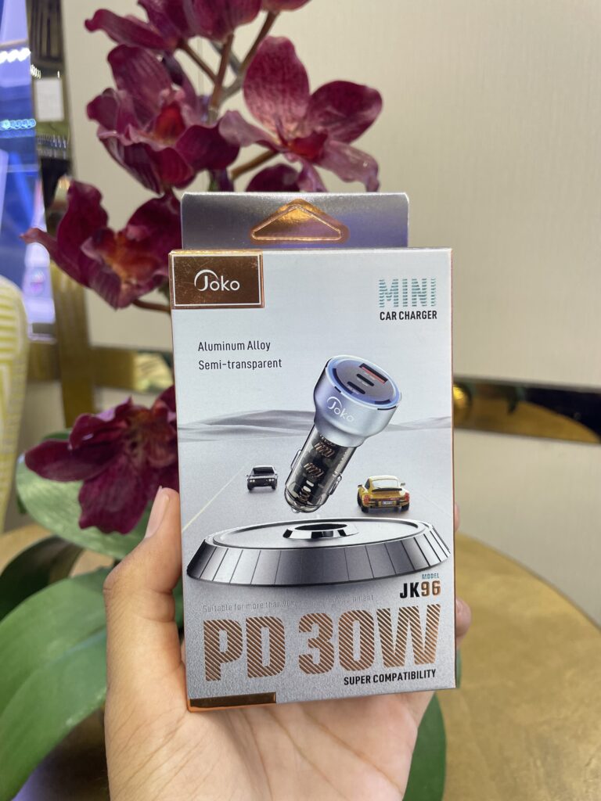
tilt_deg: -14.9
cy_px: 400
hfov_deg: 53.1
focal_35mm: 26
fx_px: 602
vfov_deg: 67.3
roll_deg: +0.1
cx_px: 300
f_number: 1.6
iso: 100
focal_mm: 4.2
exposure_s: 1/100
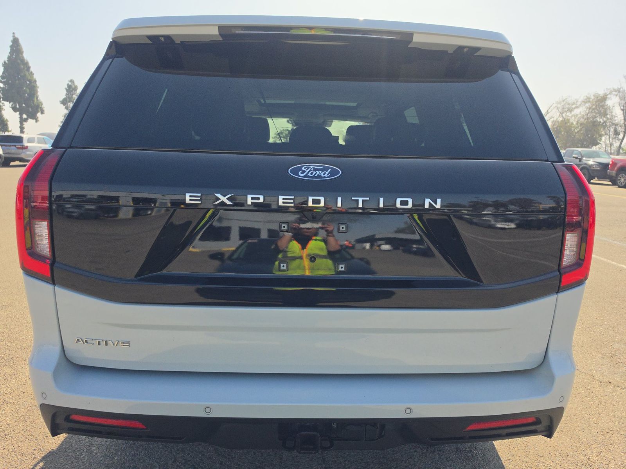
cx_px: 313
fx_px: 416
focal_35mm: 23
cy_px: 234
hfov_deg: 73.9
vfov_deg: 58.9
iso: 64
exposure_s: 1/6572
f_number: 1.4
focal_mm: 6.5
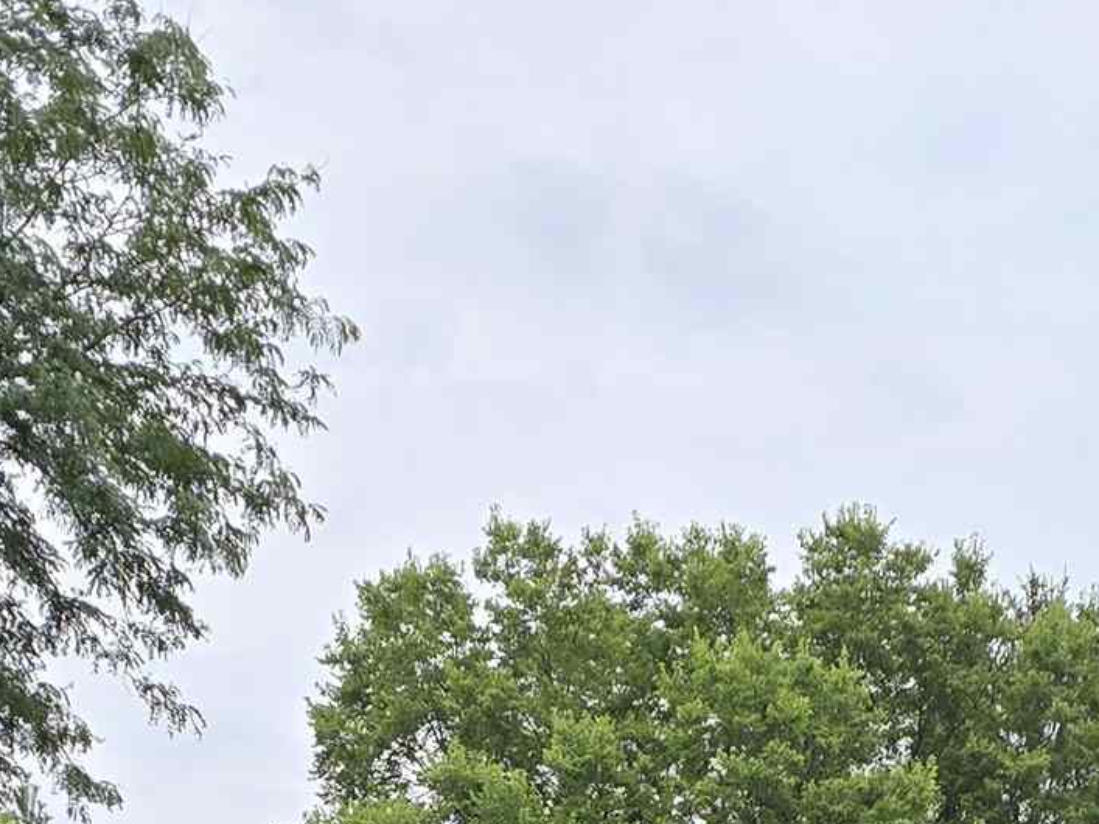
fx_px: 3174
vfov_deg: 13.1
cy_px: 1580
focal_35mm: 100
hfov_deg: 19.6
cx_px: 765
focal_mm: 6.3
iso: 12
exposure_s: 1/238
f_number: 1.7
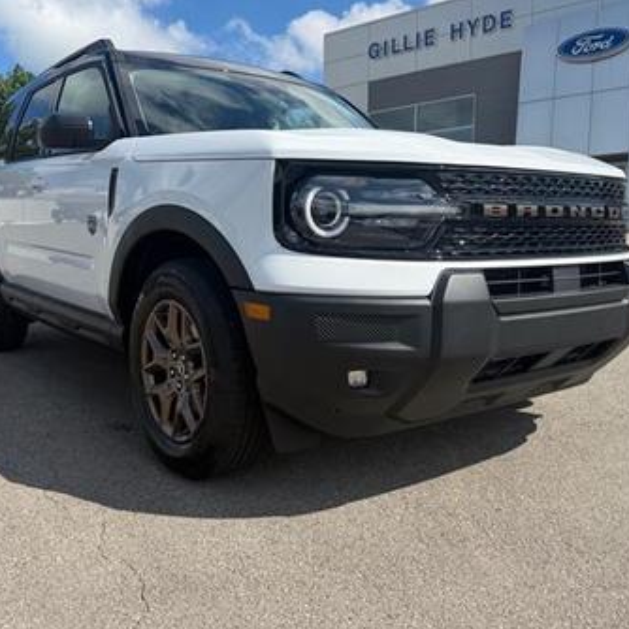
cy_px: 292
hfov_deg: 51.0
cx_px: 282
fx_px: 658
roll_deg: -1.0
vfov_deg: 51.1
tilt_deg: -3.2
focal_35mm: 32
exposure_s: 1/5714
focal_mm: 6.76
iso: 80
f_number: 1.78
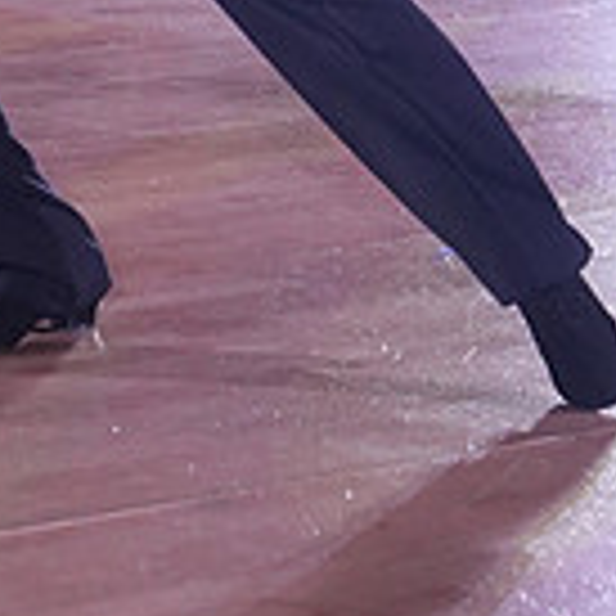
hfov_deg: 9.7
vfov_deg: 9.6
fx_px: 3543
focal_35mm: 176
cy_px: -319
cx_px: -245
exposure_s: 1/400
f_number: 4
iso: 1600
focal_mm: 33
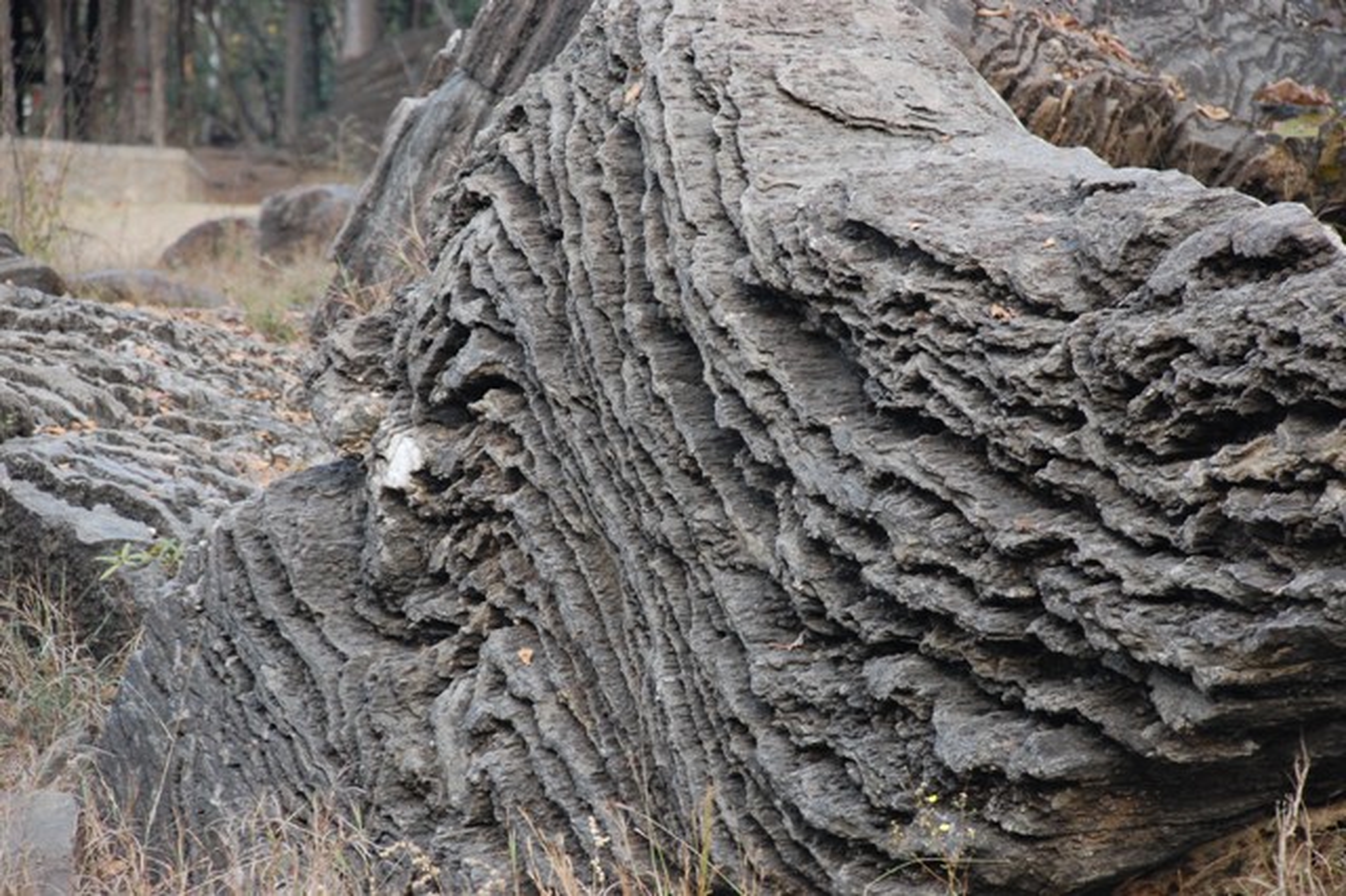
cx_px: 673
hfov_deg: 13.7
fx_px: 5605
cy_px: 448
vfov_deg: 9.1
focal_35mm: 150
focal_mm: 100
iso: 800
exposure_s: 1/100
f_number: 5.6
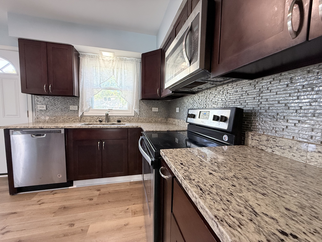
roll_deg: -1.6
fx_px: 130
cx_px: 161
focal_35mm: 14
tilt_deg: -3.3
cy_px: 121
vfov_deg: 85.7
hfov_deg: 102.1
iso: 320
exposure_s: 1/100
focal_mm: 2.22
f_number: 2.2
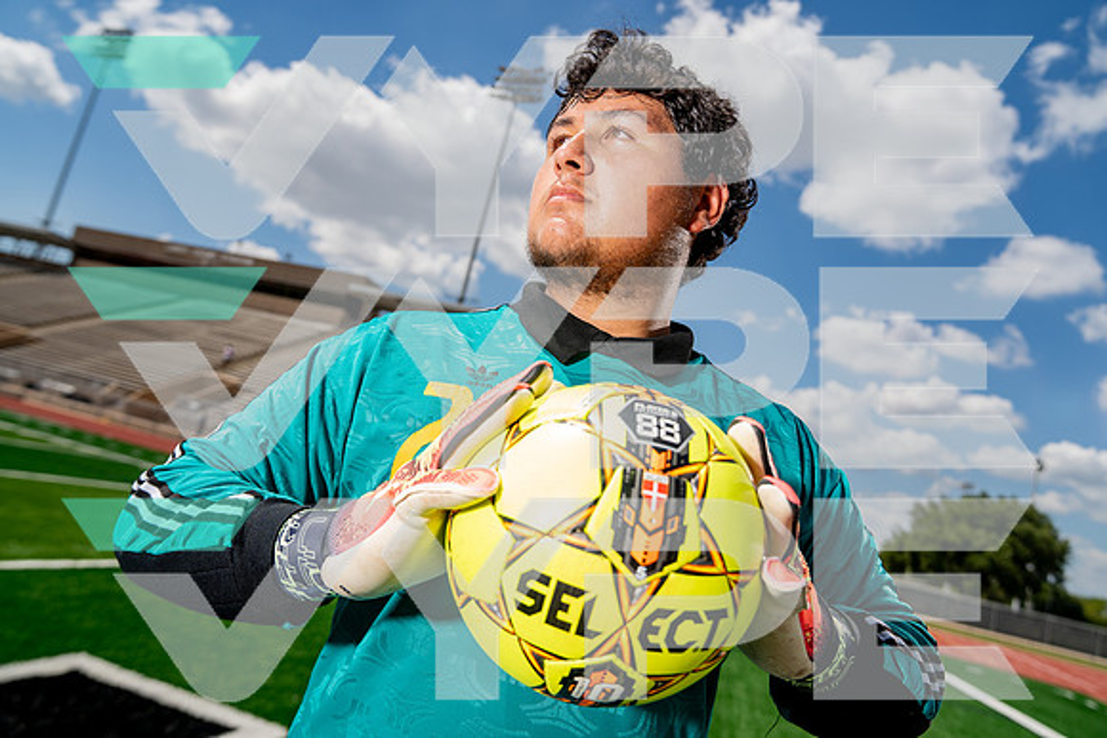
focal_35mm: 26
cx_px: 554
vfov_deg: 49.6
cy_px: 369
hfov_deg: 69.4
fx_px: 800
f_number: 4
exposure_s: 1/1250
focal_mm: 26
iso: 100
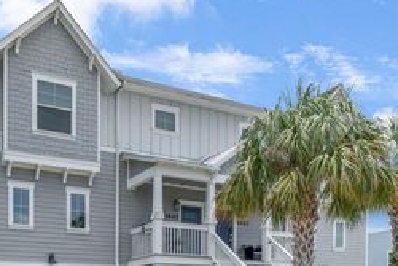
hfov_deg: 46.1
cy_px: 165
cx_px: 161
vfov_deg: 31.8
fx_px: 465
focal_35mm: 42
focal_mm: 14
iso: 100
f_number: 4
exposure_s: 1/2000
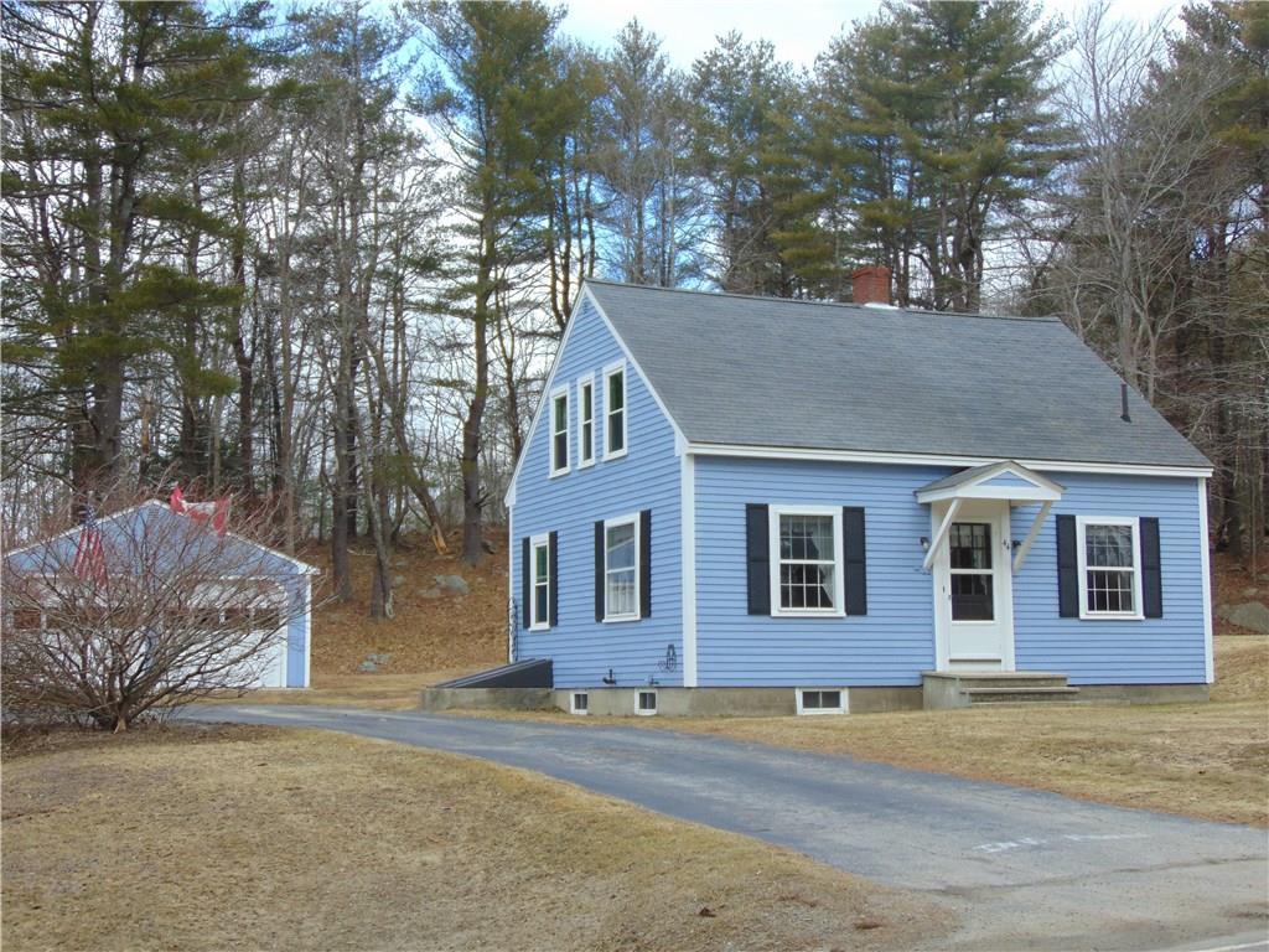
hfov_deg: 38.2
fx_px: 1833
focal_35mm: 50
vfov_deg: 29.1
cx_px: 634
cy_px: 476
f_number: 3.5
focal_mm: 9
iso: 80
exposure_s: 1/320
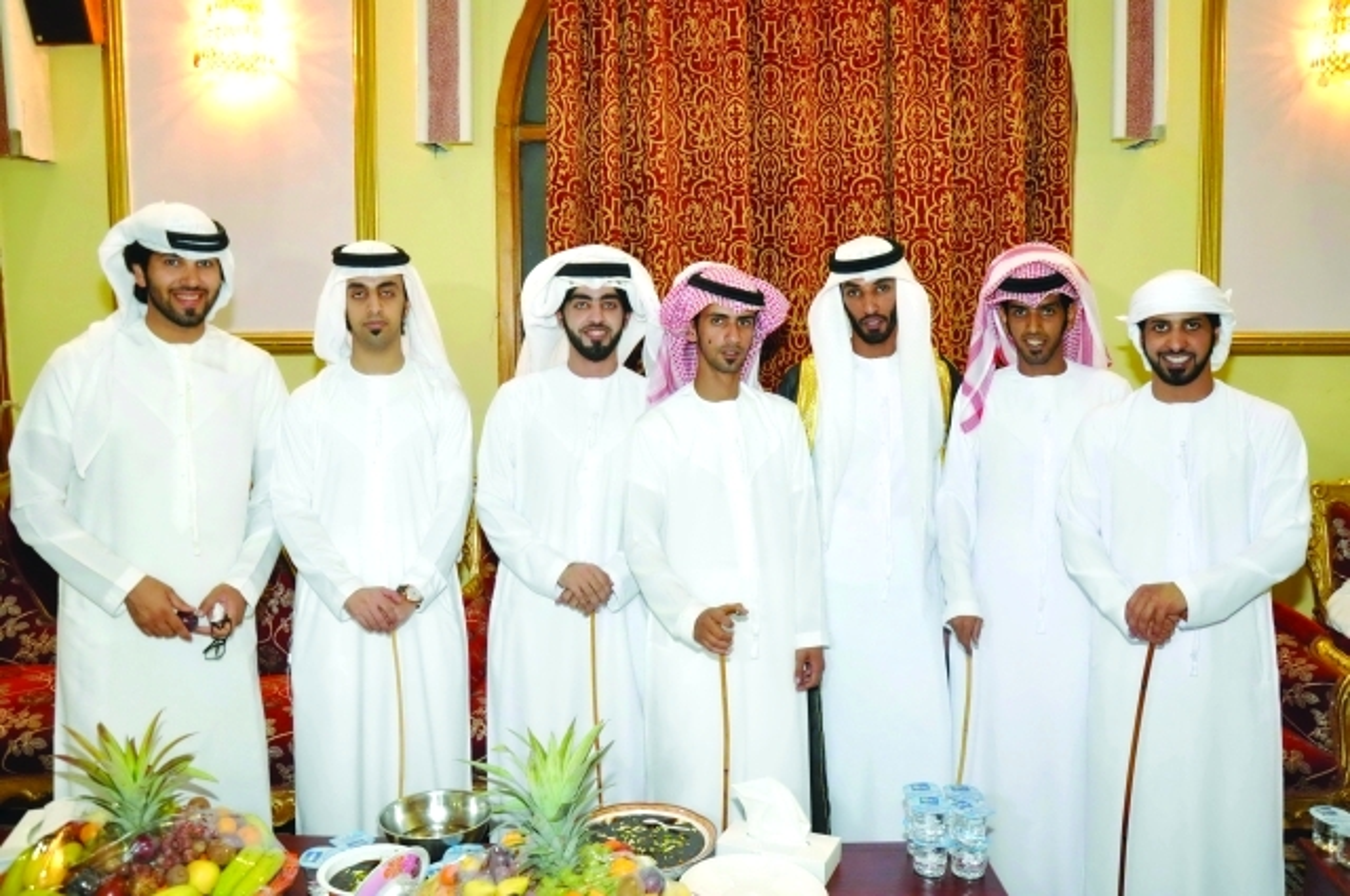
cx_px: 675
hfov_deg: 67.4
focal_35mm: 27
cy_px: 448
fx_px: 1011
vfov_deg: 47.8
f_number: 5
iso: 1250
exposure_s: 1/80
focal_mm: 18
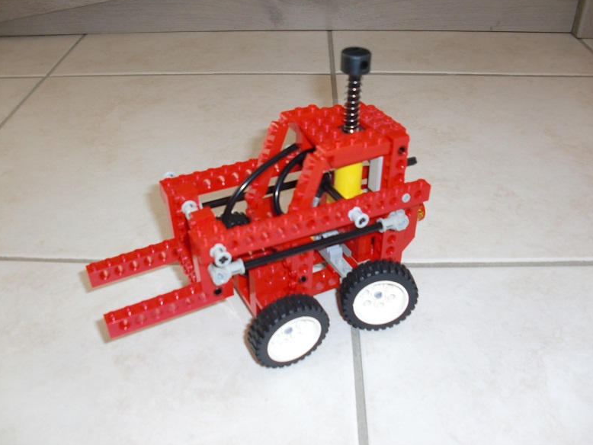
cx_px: 301
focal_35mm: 37
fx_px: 634
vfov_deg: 38.7
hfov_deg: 50.1
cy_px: 218
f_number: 2.8
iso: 200
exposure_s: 1/60
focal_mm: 6.3
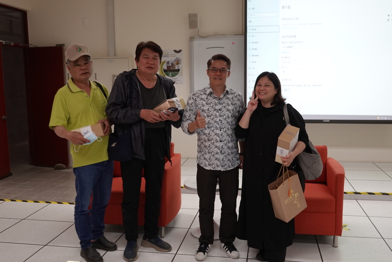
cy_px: 131
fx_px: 414
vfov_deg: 35.1
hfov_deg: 50.7
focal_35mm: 38
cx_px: 196
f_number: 3.5
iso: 320
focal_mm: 14.12
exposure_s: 1/40
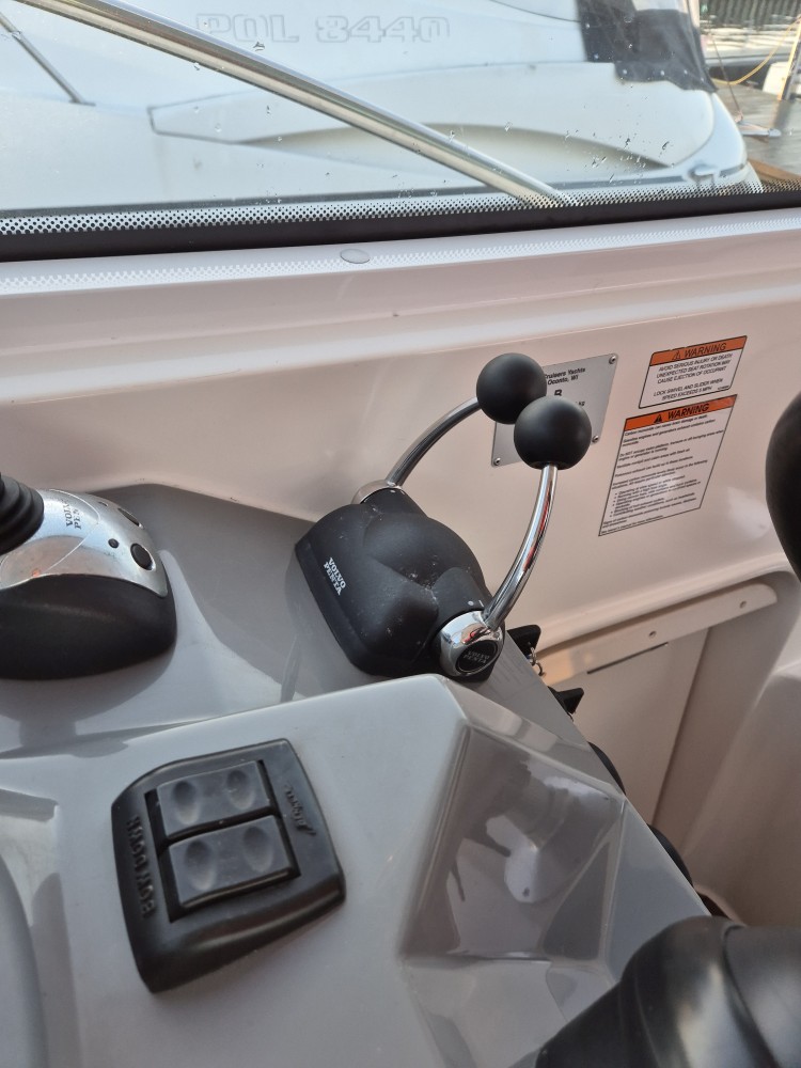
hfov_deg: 58.9
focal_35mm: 23
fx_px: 710
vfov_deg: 73.9
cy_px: 534
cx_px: 400
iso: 64
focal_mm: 5.4
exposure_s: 1/180
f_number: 1.8
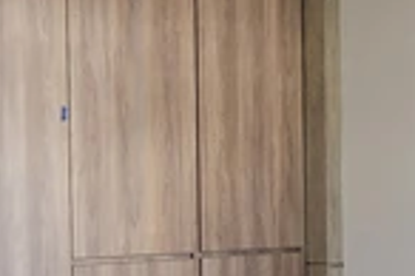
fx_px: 852
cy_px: 202
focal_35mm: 74
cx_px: 472
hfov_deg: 25.2
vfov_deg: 18.3
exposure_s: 1/120
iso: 200
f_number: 2.2
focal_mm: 2.2
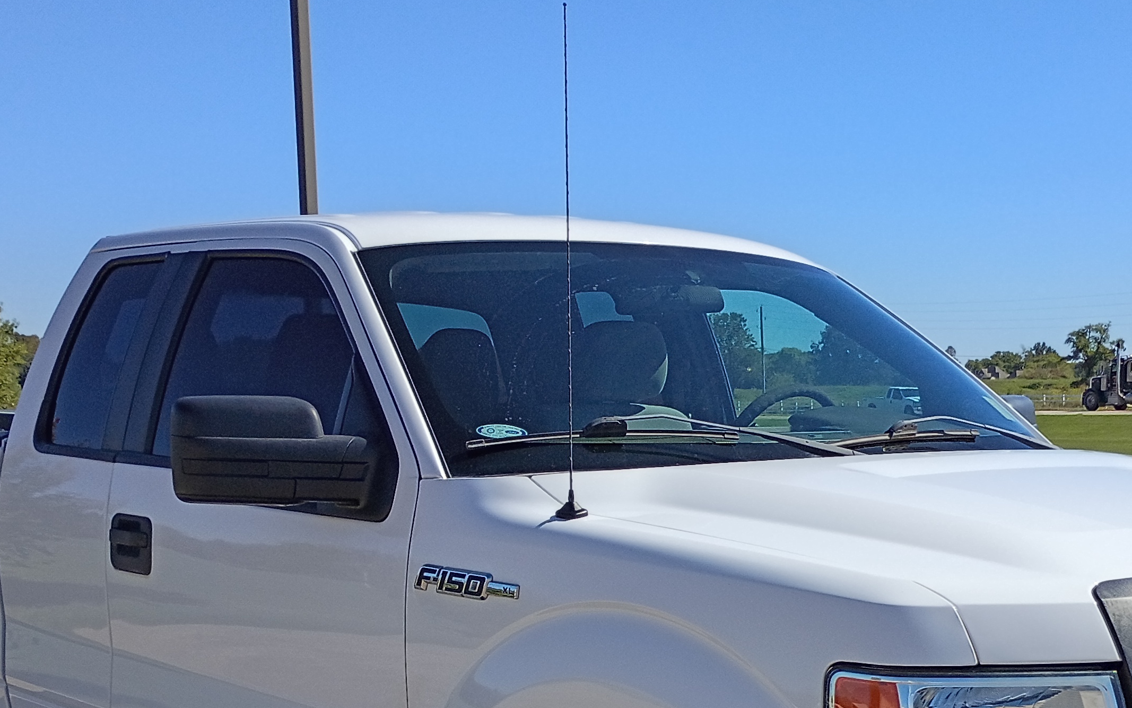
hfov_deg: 34.4
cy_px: 740
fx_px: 1820
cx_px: 674
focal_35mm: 59
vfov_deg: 21.1
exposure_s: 1/1307
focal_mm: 4.27
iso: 104
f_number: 1.8
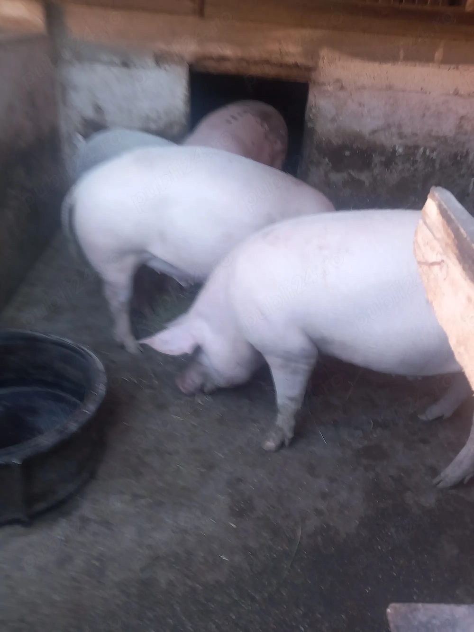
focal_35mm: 27
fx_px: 493
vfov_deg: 65.3
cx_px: 237
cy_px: 316
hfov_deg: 51.3
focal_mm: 4
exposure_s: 1/50
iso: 125
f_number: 1.8
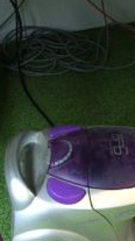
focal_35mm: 101
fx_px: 645
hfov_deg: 11.9
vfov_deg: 19.5
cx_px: 122
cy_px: -71
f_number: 2.2
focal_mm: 4.12
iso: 125
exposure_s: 1/30
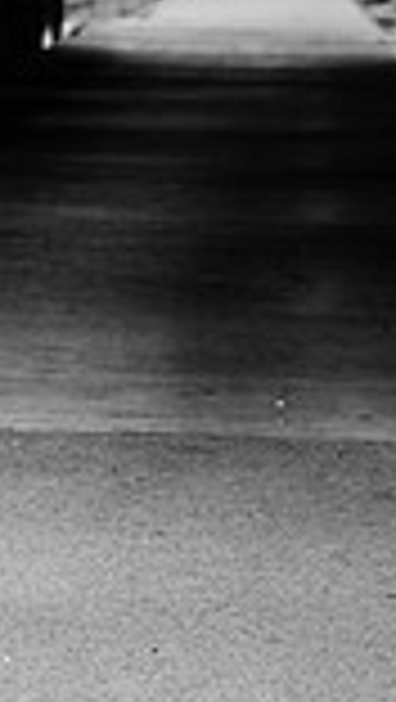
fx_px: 2813
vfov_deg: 13.9
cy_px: -94
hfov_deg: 8.0
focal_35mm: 151
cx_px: -63
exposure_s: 1/500
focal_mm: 50
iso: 200
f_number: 2.2
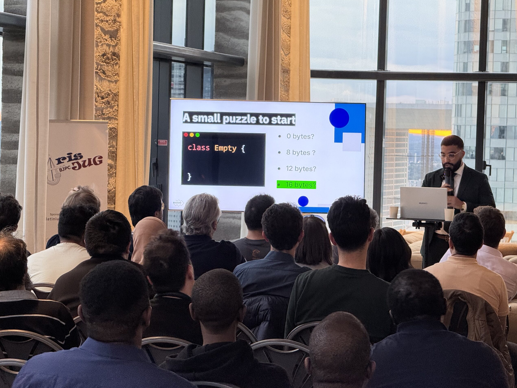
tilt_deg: -1.3
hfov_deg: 16.3
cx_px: 257
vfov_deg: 12.2
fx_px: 1807
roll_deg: -1.9
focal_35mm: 121
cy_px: 194
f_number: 2.8
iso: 160
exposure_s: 1/60
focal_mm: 15.66
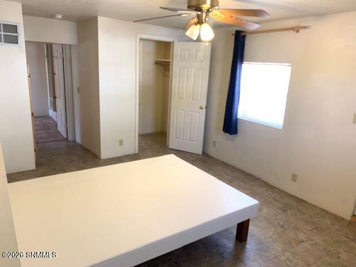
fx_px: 267
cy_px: 134
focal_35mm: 26
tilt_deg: -13.8
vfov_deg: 53.1
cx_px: 178
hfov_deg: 67.3
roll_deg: -3.5
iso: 125
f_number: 1.8
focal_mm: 4.25
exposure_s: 1/60
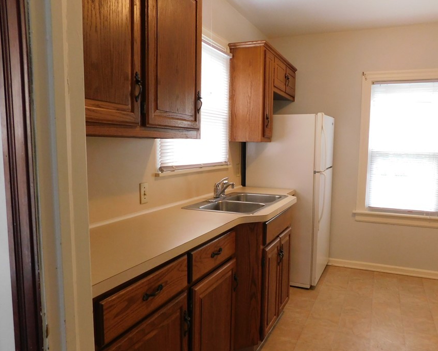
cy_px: 187
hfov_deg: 63.9
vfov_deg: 53.2
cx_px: 240
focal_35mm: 27
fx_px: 350
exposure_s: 1/30
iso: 320
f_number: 3
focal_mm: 4
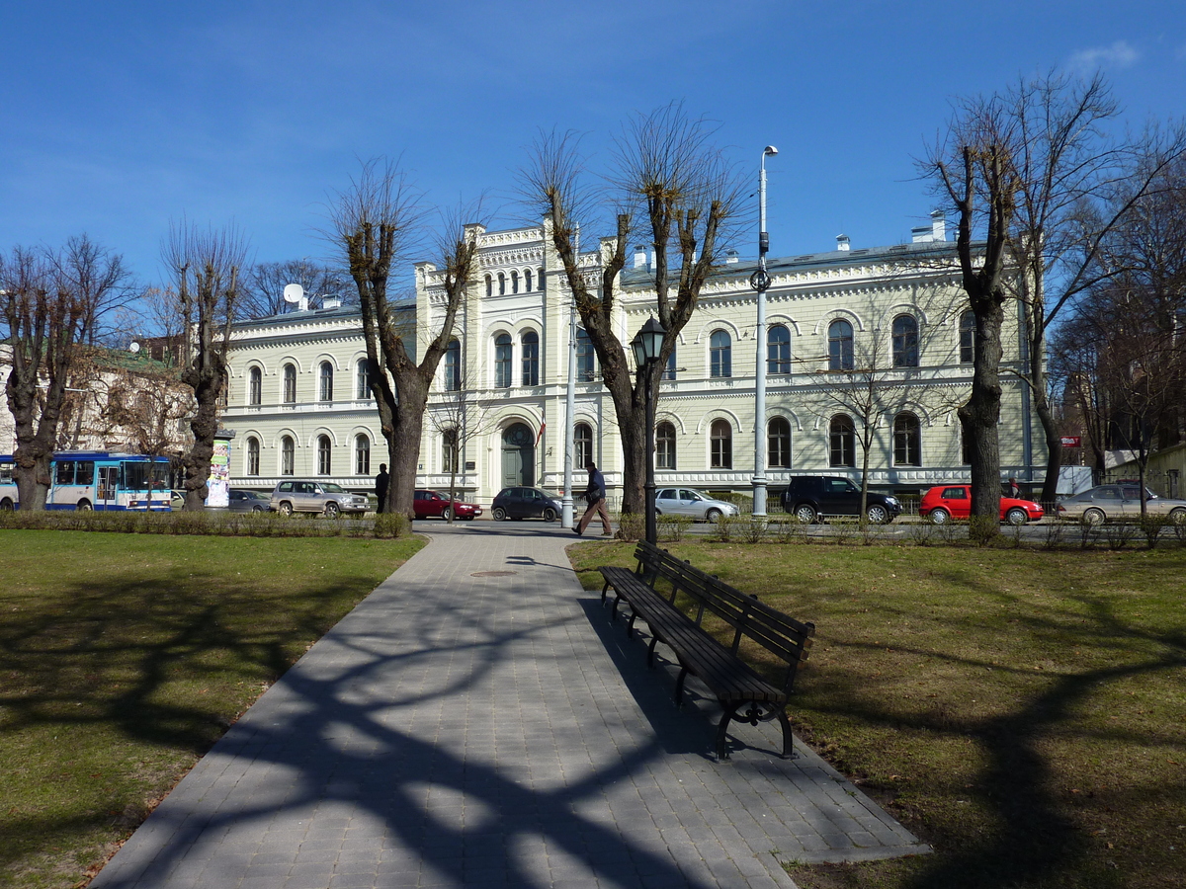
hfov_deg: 69.4
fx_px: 857
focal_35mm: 25
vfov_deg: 54.9
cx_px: 593
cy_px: 444
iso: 80
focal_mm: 4.1
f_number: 5
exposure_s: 1/500
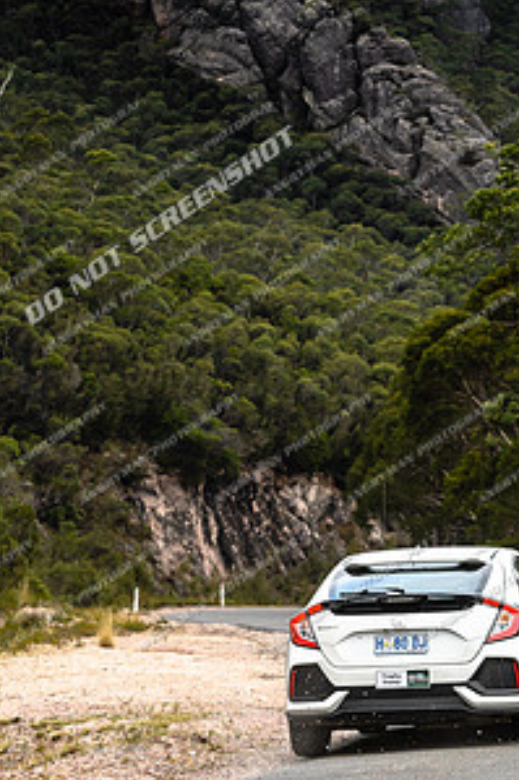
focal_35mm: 158
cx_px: 386
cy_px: 378
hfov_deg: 8.7
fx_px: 3420
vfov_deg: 13.0
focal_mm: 70
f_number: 4
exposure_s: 1/1600
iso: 200
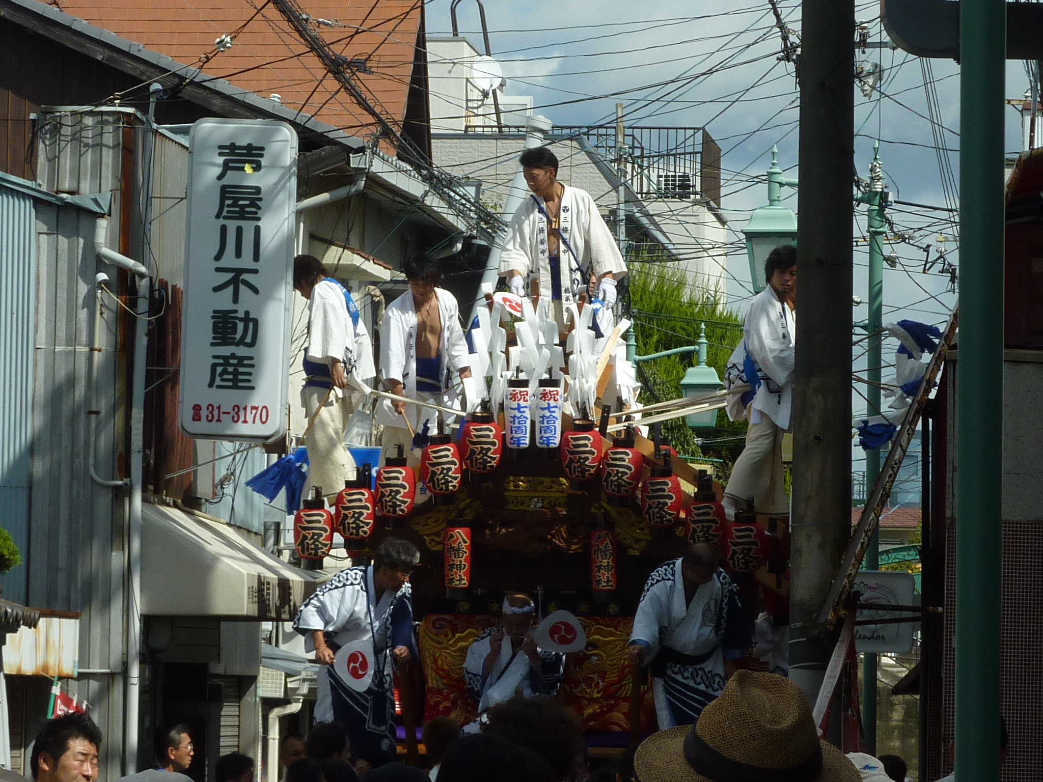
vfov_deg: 6.9
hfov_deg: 9.2
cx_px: 522
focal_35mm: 214
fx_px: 6448
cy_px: 391
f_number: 5.6
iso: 80
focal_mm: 19.5
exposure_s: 1/640
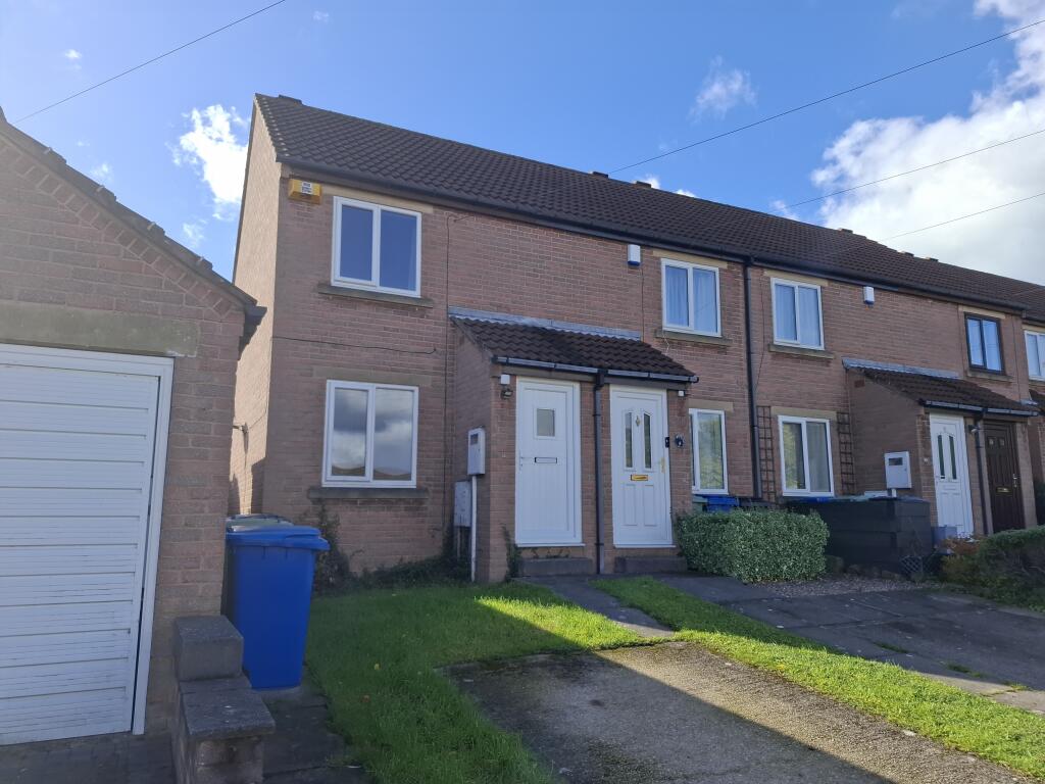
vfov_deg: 58.9
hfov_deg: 73.9
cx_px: 522
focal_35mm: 23
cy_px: 392
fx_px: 694
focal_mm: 5.54
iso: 50
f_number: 1.8
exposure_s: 1/1418
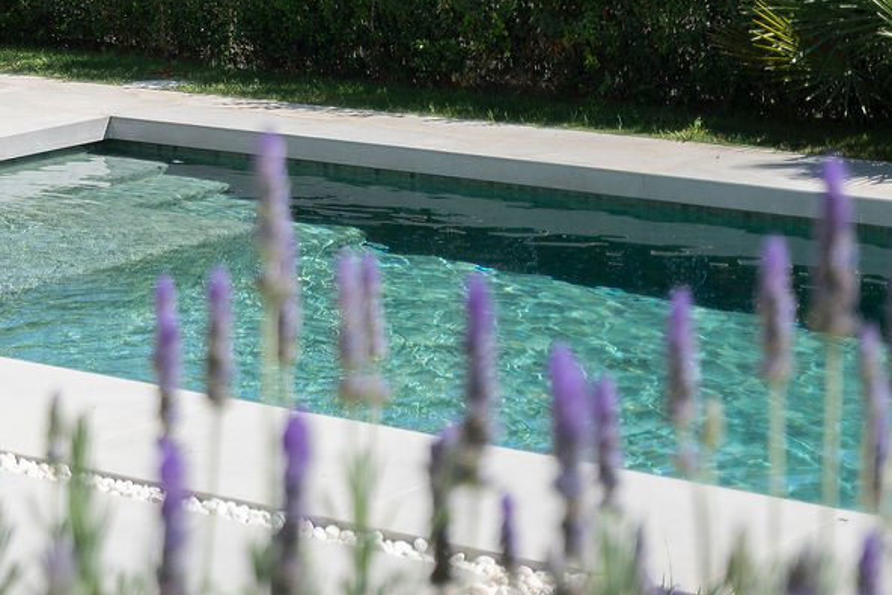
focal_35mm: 121
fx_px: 2999
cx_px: -386
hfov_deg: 15.7
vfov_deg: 10.9
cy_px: -313
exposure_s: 1/250
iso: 100
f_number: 4
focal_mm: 35
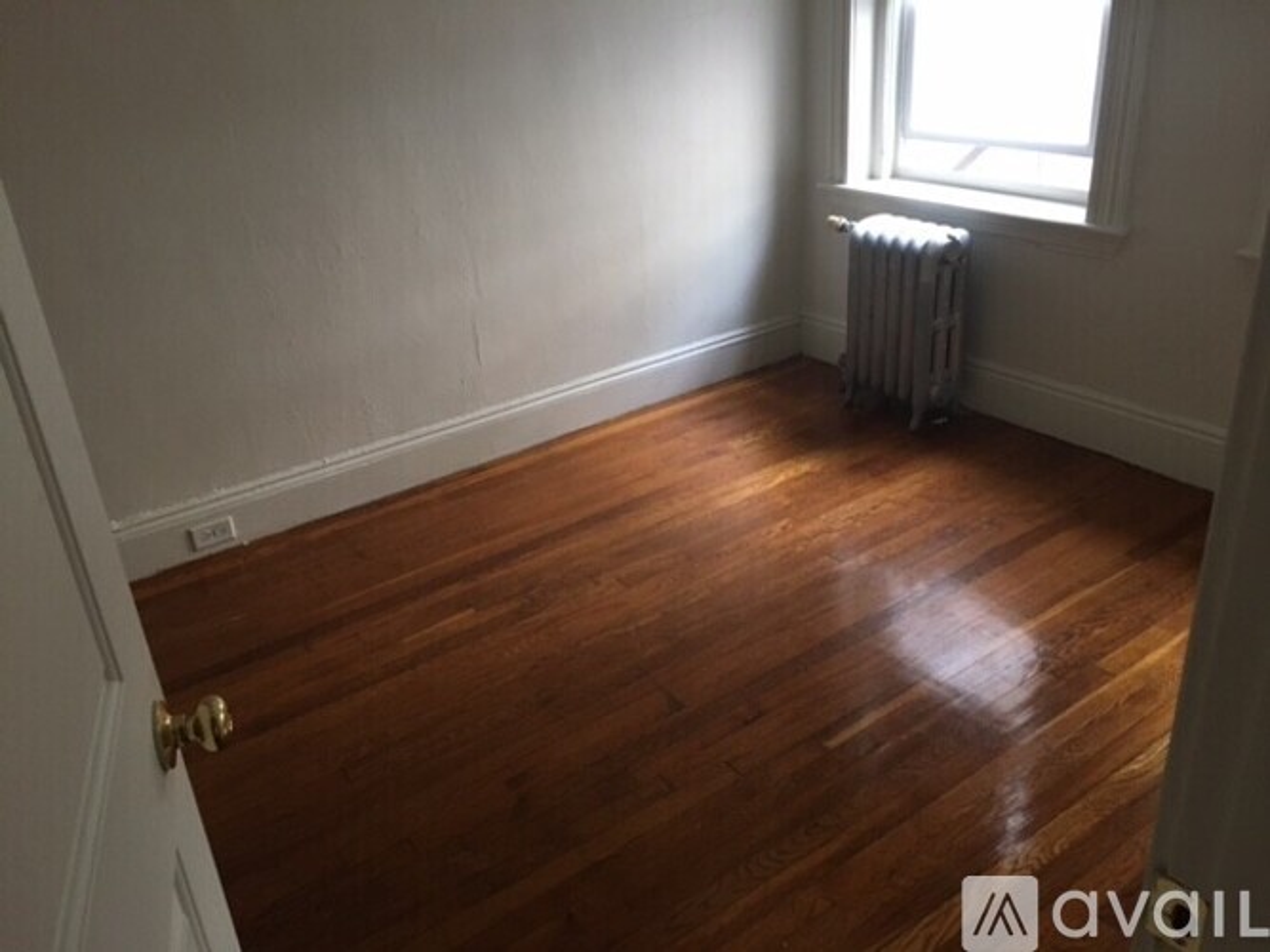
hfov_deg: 61.7
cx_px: 635
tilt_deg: -25.2
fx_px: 1064
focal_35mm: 29
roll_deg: +4.9
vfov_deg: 48.2
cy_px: 476
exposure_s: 1/30
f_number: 2.2
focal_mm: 4.15
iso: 125
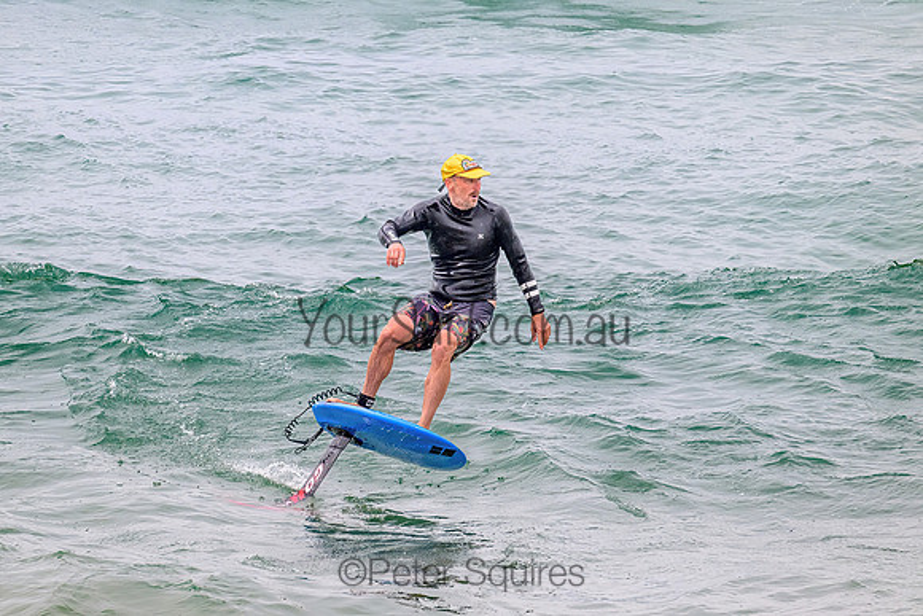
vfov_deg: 2.0
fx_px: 17949
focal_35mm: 700
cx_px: 402
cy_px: 268
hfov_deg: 2.9
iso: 1000
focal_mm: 620
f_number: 11
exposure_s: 1/2000
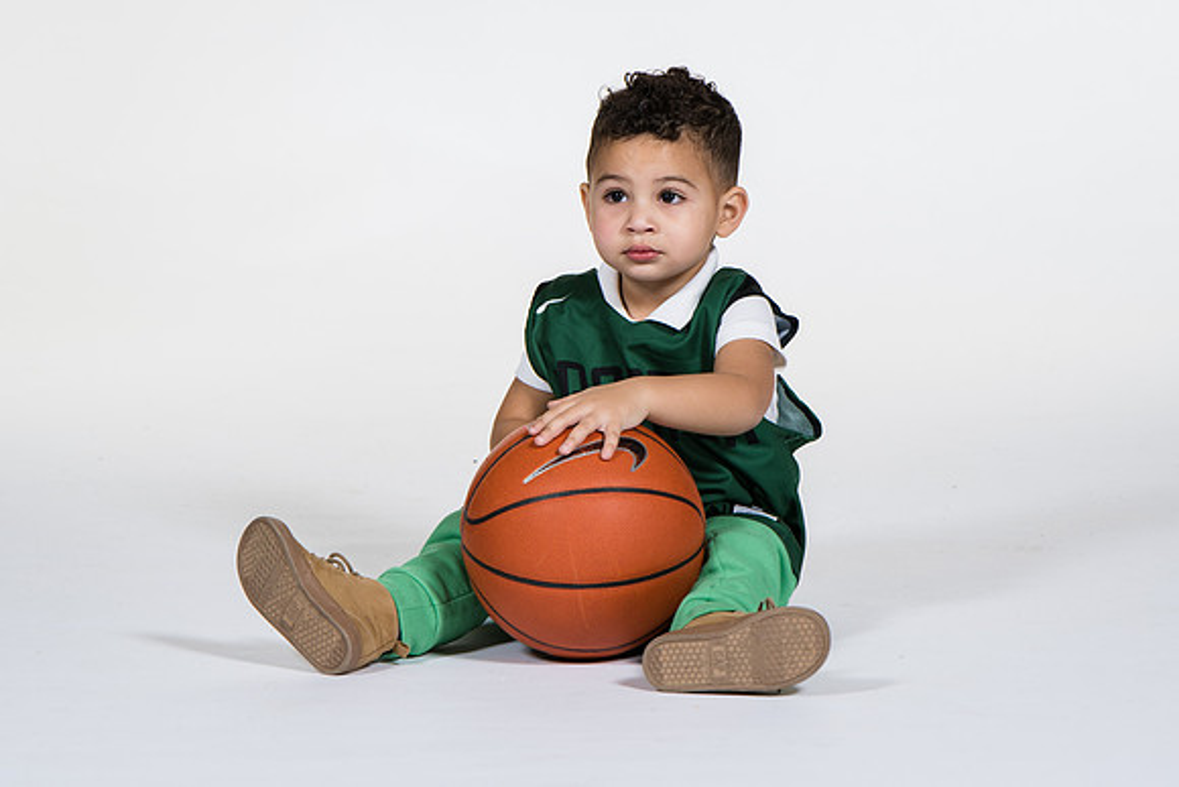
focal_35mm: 300
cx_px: 590
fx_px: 9827
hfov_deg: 6.9
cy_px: 394
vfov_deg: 4.6
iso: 200
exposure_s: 1/160
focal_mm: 200
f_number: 6.3
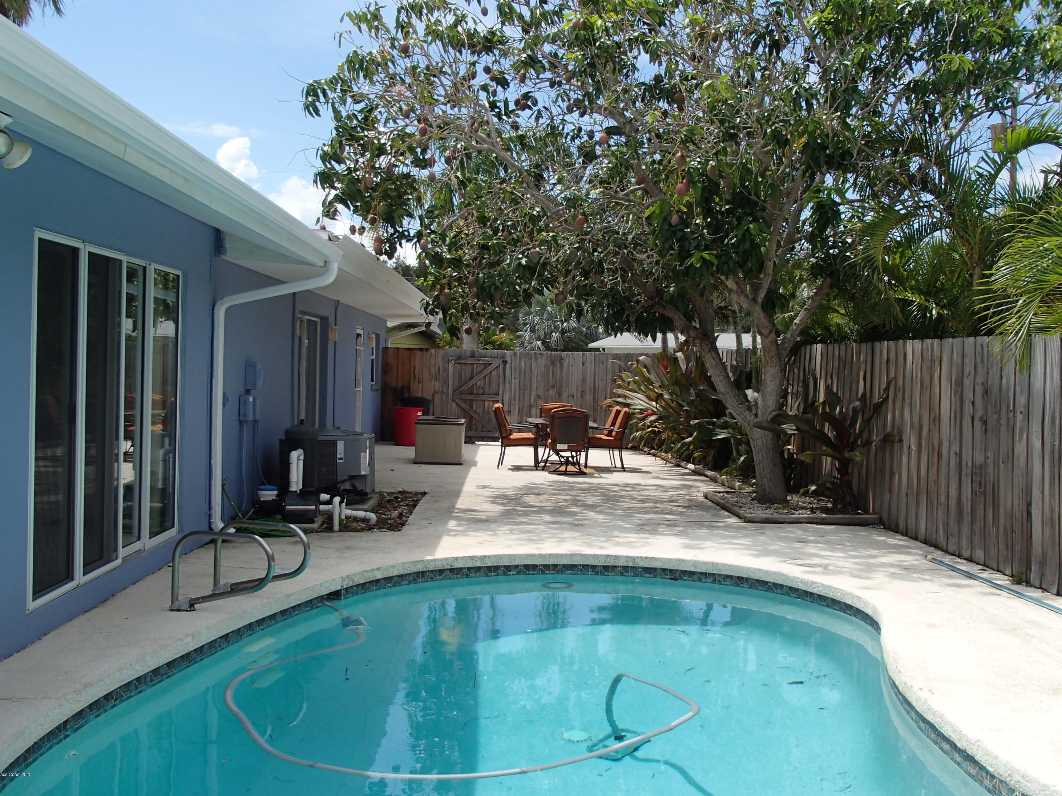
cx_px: 538
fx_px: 1196
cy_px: 391
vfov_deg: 36.8
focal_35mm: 39
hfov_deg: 47.9
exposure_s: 1/640
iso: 100
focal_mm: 6.83
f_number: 4.6
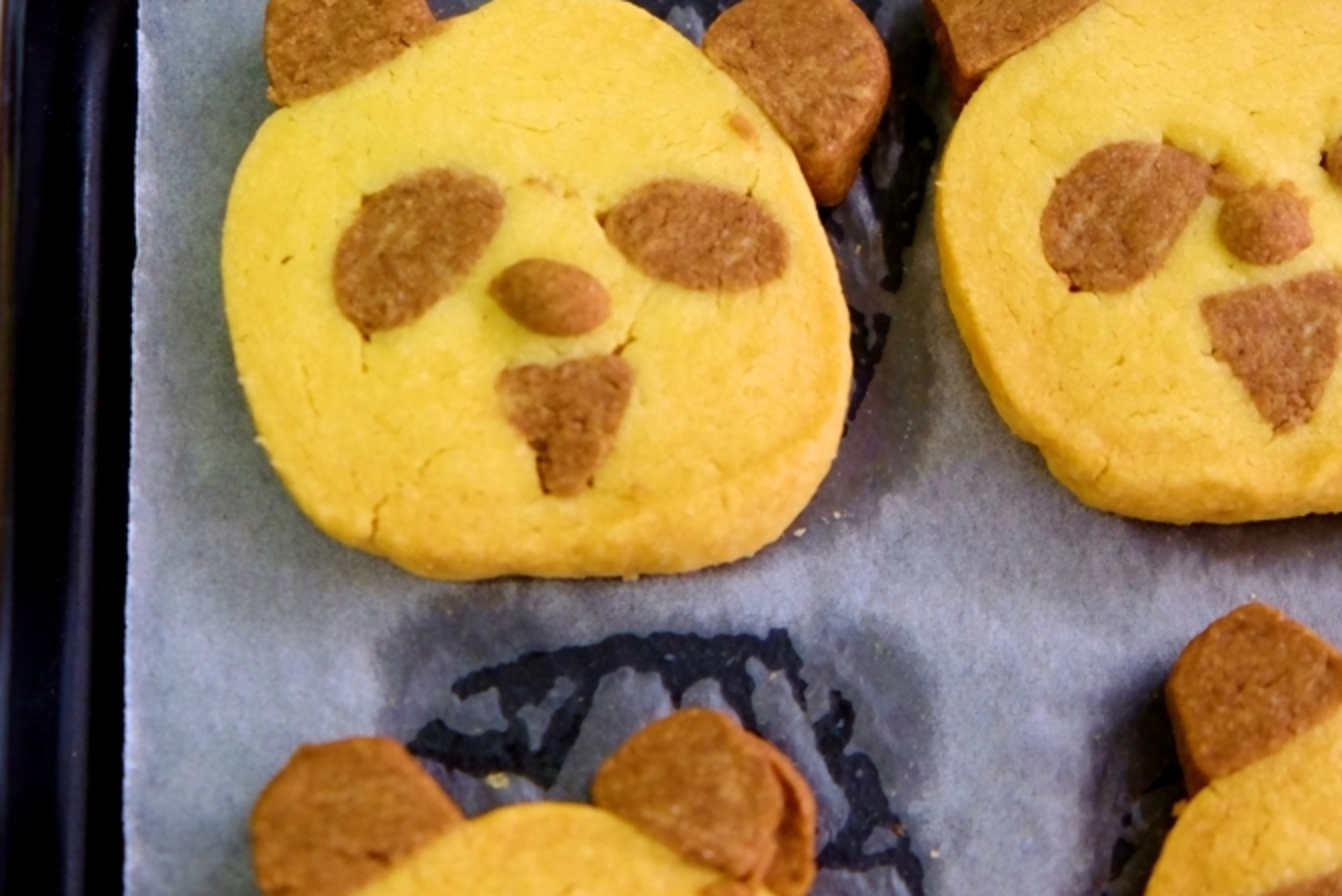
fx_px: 3356
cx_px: 546
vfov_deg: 15.2
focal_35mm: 90
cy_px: 357
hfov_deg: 22.6
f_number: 3.6
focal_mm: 39
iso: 1600
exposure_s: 1/60
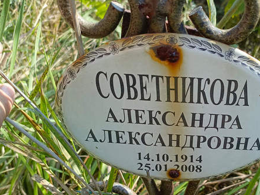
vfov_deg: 31.1
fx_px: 338
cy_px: 165
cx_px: 194
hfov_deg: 40.9
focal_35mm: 45
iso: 112
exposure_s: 1/370
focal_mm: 4.76
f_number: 1.69
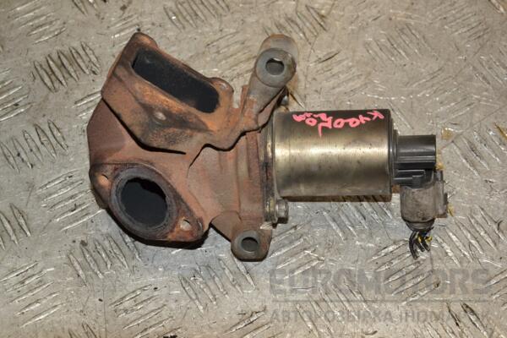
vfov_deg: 14.7
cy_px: 169
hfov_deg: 21.9
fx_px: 1310
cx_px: 254
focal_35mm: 93
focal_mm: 62
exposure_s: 1/200
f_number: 8
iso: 800
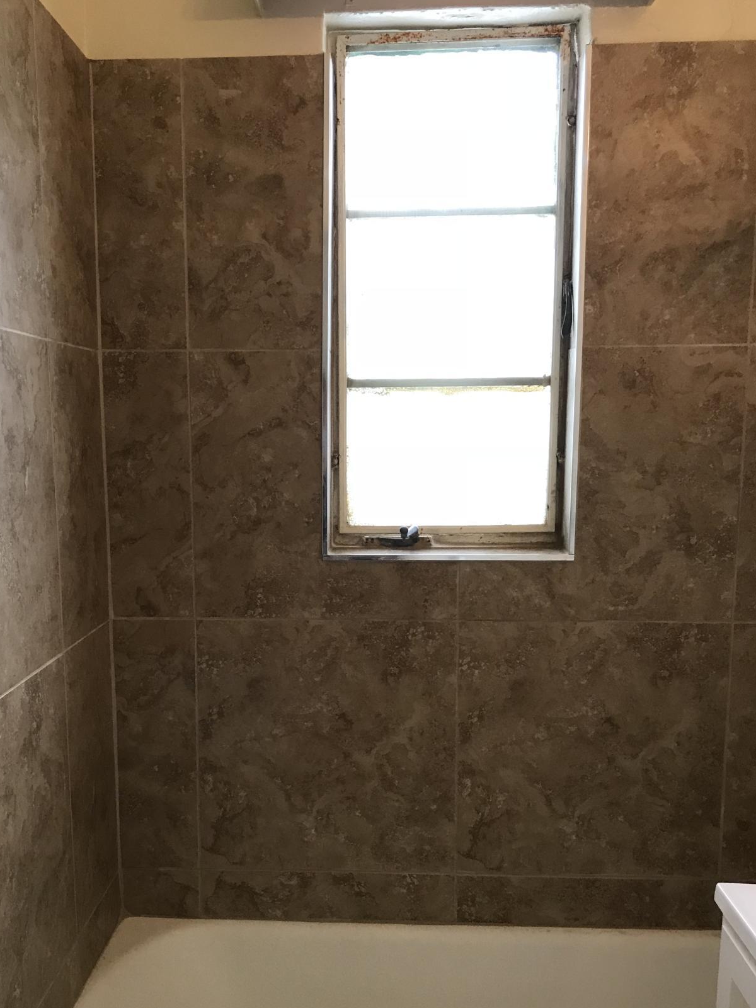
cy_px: 598
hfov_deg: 40.6
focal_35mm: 35
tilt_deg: -8.9
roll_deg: -0.2
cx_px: 314
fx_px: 1019
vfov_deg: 52.3
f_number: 1.8
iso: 40
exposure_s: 1/30
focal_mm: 3.99
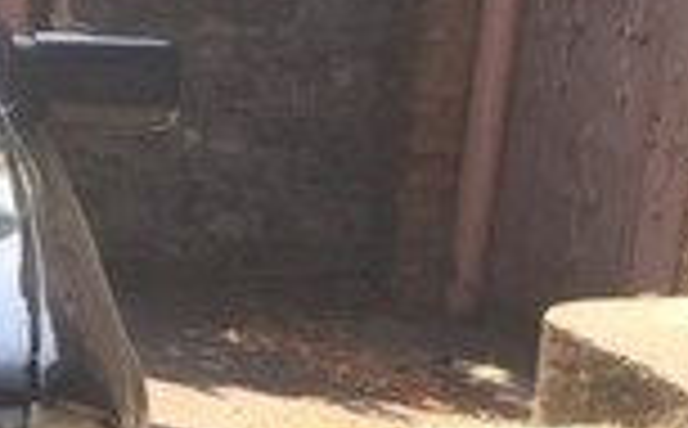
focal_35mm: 133
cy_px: 692
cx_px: -571
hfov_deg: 13.9
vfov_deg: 9.5
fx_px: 2489
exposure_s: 1/707
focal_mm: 4.15
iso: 32
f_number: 2.2
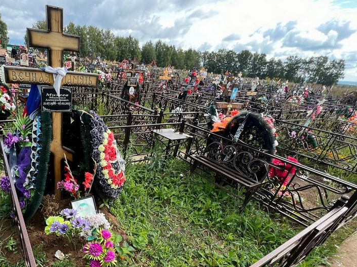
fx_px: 196
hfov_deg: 81.2
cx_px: 113
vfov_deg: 66.7
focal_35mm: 19
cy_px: 179
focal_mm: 1.57
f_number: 1.8
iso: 32
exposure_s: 1/256
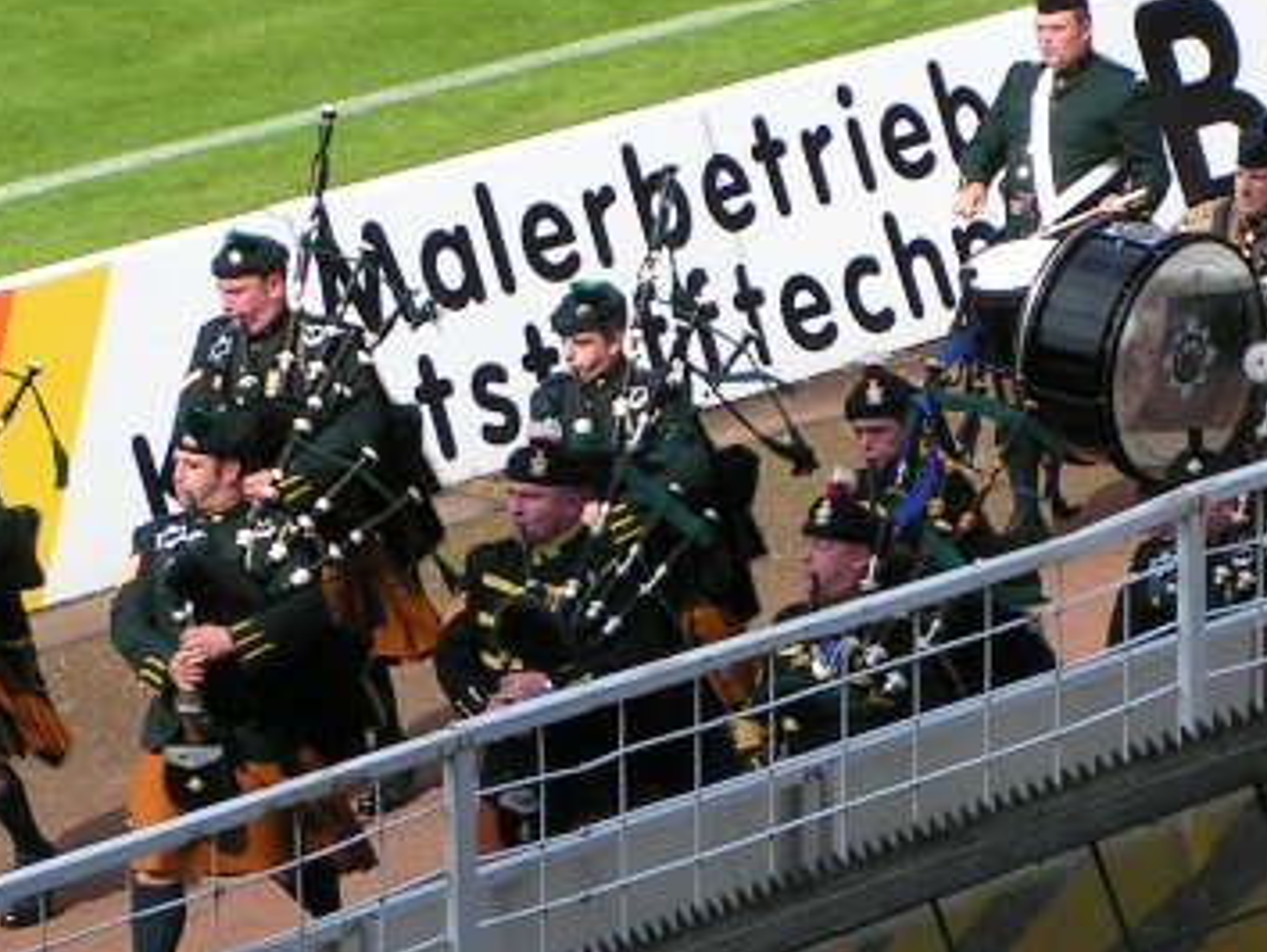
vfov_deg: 6.1
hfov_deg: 8.1
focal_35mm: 244
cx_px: 551
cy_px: 283
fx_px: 8937
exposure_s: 1/320
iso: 50
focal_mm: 16.6
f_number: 6.3
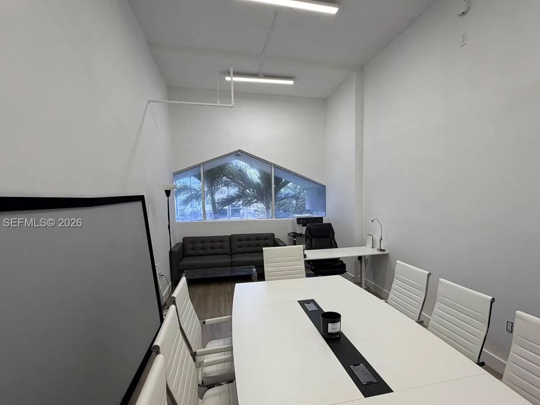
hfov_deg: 84.2
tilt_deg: -5.0
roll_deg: +1.1
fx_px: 296
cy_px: 224
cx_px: 306
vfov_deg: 68.5
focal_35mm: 19
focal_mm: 2.22
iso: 160
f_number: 2.2
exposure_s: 1/120
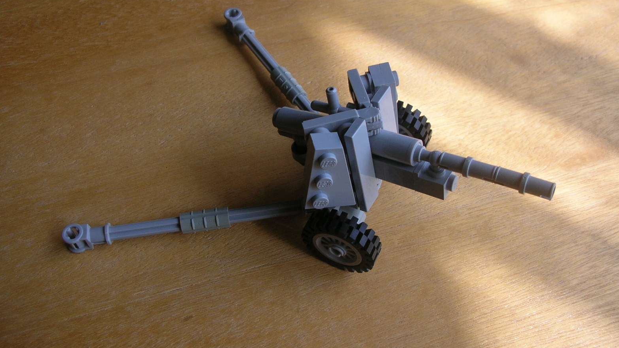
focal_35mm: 39
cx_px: 316
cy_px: 150
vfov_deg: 30.4
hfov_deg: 51.6
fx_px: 640
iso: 50
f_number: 2.8
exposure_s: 1/166
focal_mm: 5.8
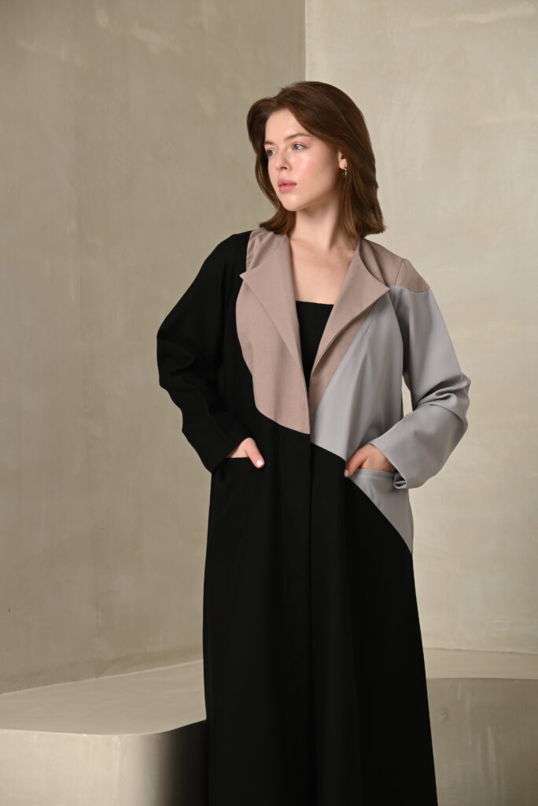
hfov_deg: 13.1
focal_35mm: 105
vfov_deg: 19.4
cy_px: 403
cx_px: 269
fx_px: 2350
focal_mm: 105
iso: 200
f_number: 8
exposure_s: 1/125
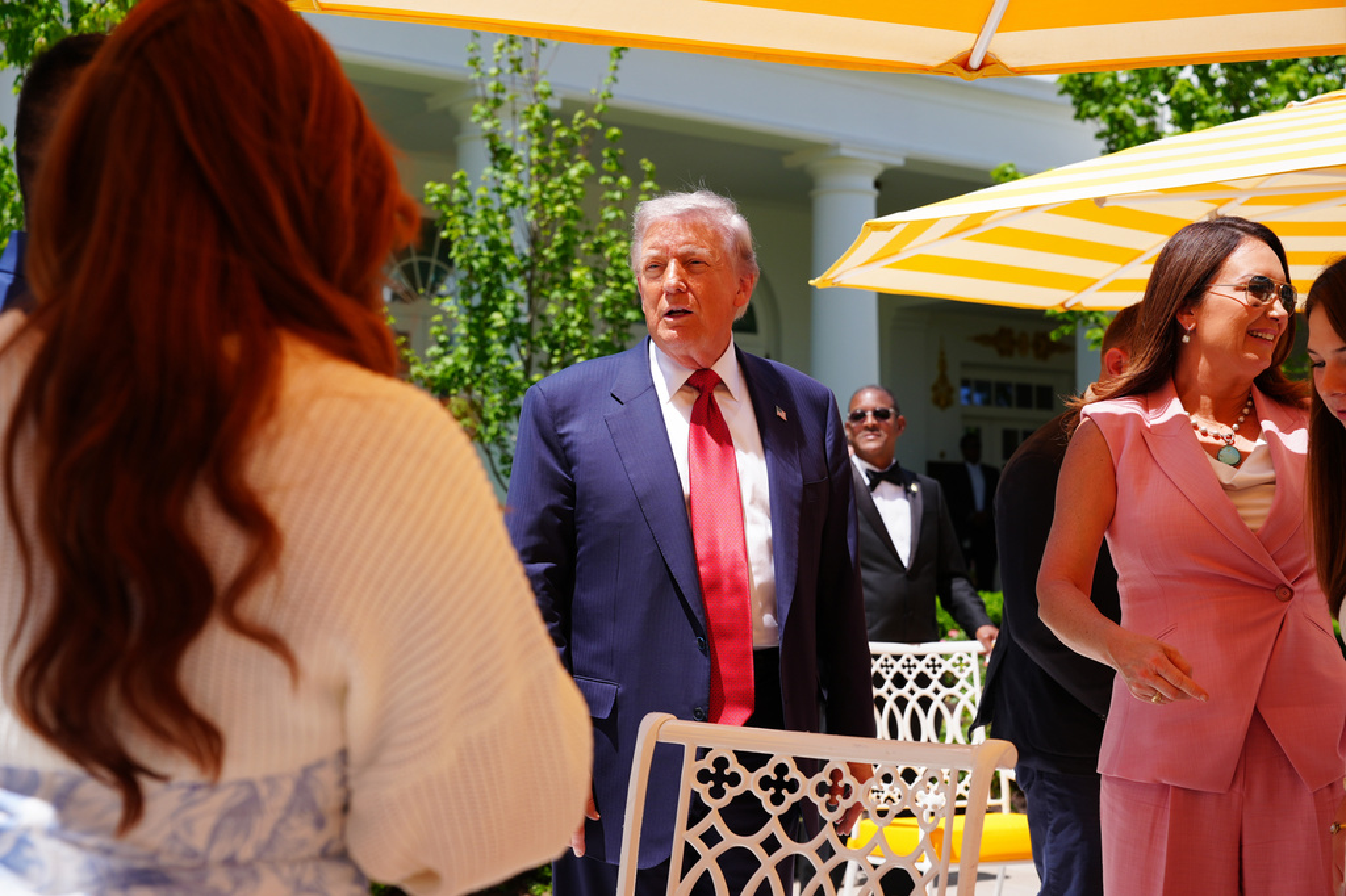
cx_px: 673
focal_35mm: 52
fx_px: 1943
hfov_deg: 38.2
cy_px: 448
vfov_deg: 26.0
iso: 250
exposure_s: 1/2000
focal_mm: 52
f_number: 4.5
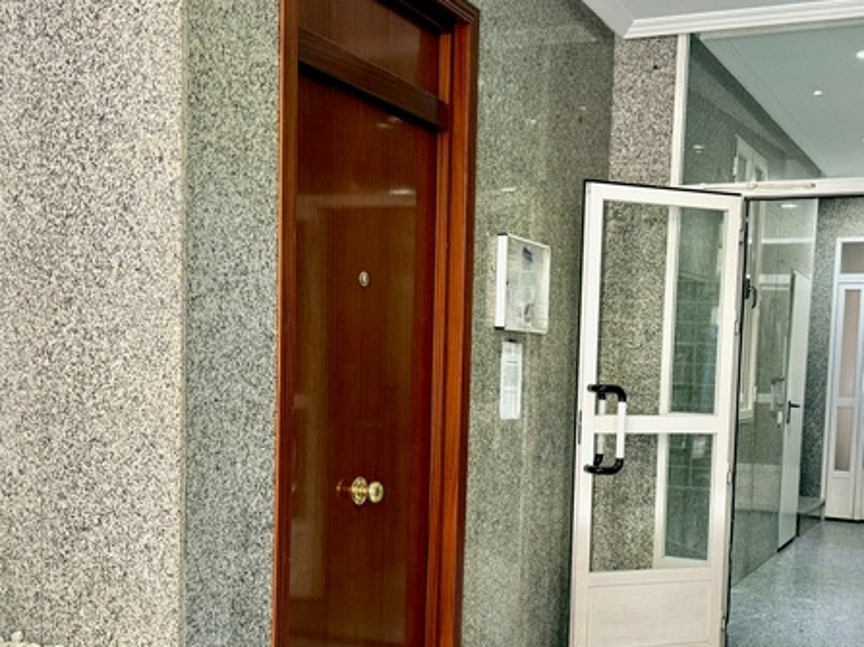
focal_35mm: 43
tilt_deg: -4.9
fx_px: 1073
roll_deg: -2.2
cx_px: 533
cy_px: 442
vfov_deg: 33.2
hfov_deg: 43.6
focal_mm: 6.76
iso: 250
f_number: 1.78
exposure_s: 1/50
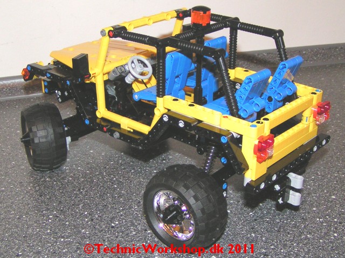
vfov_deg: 37.7
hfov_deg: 49.0
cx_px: 172
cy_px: 129
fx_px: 379
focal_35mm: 38
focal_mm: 5.8
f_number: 2.8
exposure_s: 1/40
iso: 200
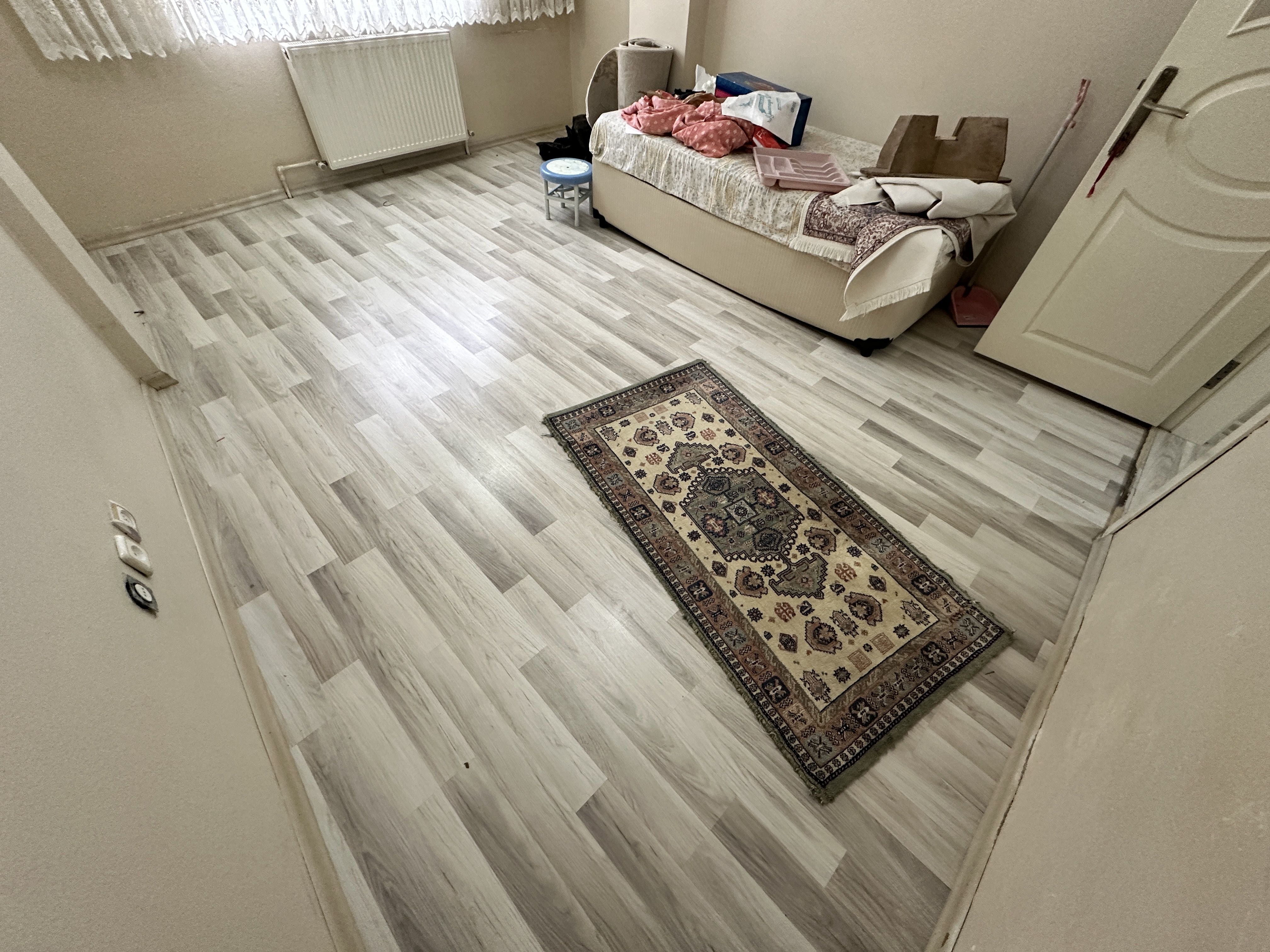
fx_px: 514
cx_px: 635
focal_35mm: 14
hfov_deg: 102.1
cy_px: 476
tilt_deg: -48.6
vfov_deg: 85.7
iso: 250
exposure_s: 1/50
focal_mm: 2.22
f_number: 2.2
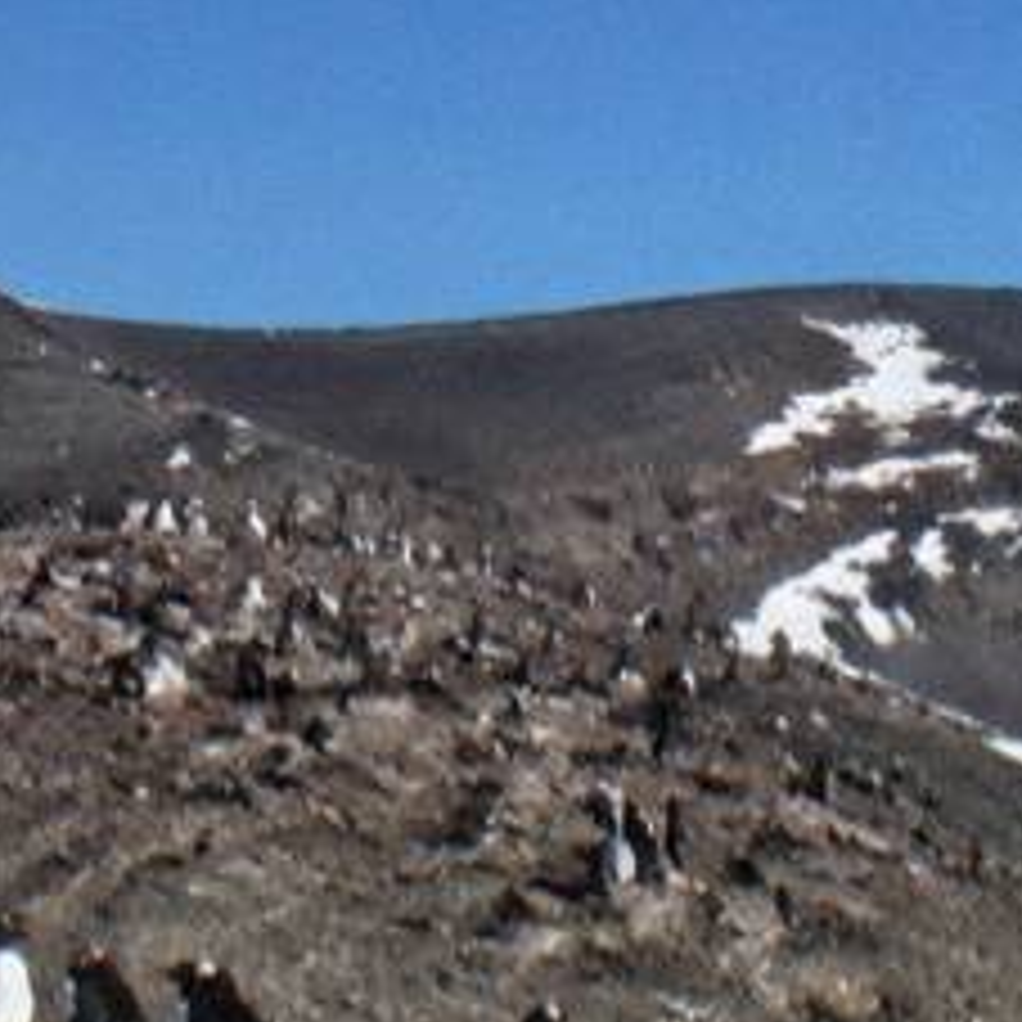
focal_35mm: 131
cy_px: 1027
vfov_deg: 13.1
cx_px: 1864
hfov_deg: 12.2
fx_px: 4376
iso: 320
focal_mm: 35
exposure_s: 1/125
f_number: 11
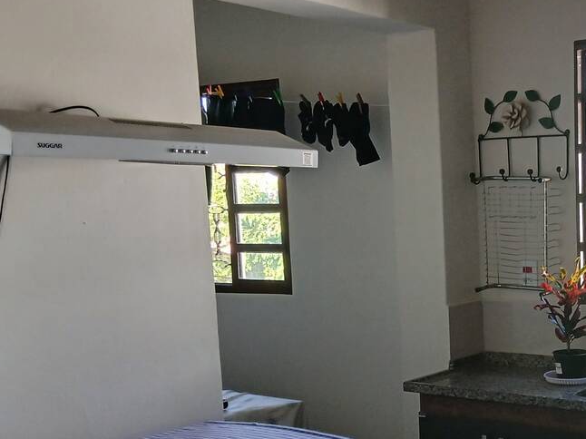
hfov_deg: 31.7
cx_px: 523
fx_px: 981
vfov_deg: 25.0
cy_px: 320
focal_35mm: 58
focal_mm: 3.98
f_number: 1.8
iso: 125
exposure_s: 1/60
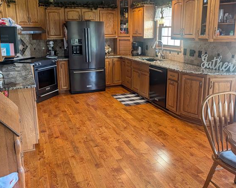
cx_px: 116
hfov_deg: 55.7
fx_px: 223
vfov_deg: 45.7
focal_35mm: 32
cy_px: 88
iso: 259
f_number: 1.68
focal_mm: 6.9
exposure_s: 1/120
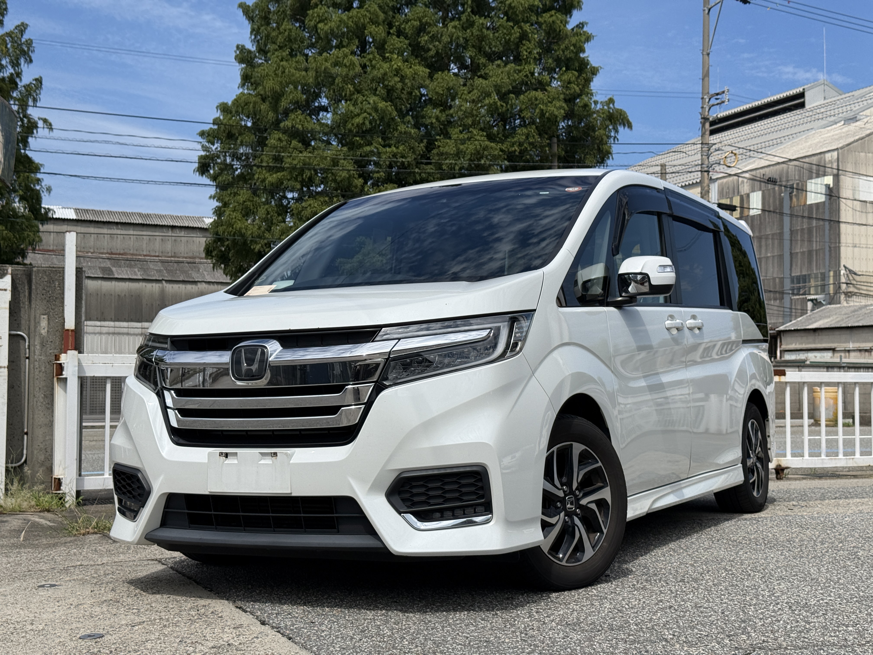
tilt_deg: +3.1
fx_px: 1211
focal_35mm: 48
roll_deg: -0.2
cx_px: 436
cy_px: 328
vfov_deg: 30.3
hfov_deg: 39.7
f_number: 1.78
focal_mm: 6.76
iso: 100
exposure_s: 1/11364
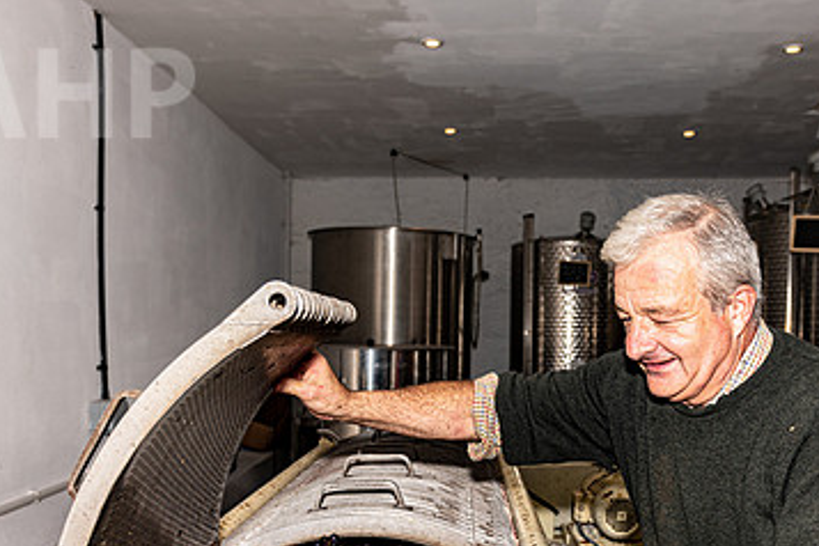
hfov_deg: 49.1
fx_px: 887
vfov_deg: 33.9
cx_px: 505
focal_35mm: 39
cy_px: 366
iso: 64
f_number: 5
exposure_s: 1/250
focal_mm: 24
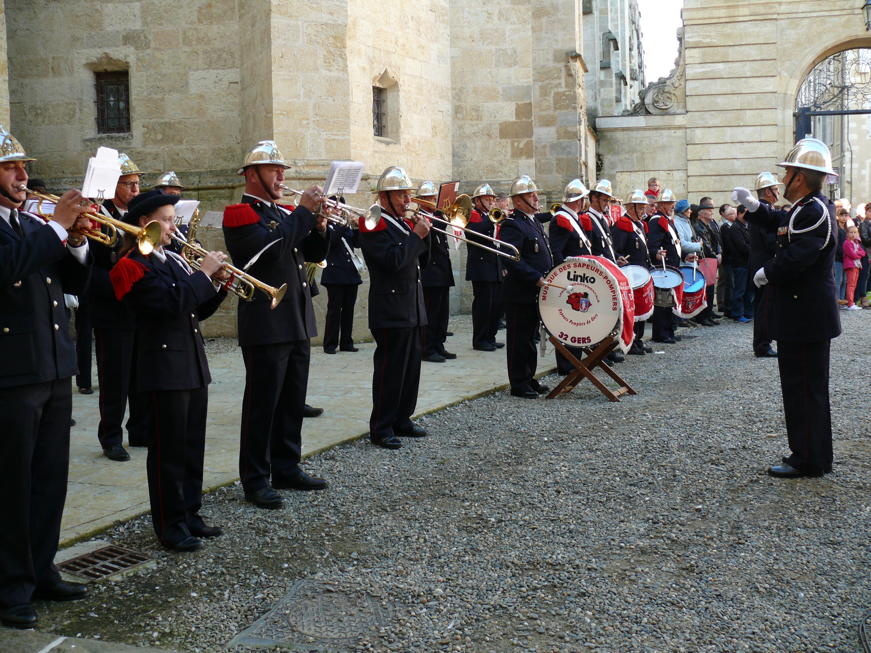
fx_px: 881
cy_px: 326
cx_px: 436
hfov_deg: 52.6
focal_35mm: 35
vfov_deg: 40.7
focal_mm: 7.4
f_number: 2.8
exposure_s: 1/100
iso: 100
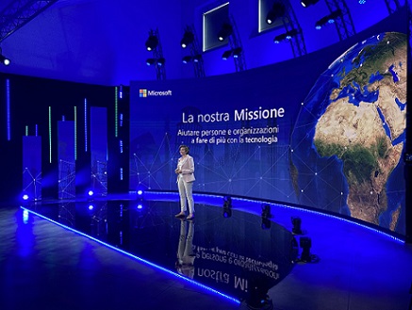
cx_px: 206
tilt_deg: -0.8
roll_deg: -0.5
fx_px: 334
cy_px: 155
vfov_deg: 49.9
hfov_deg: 63.4
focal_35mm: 28
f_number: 1.8
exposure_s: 1/60
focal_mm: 3.99
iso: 200
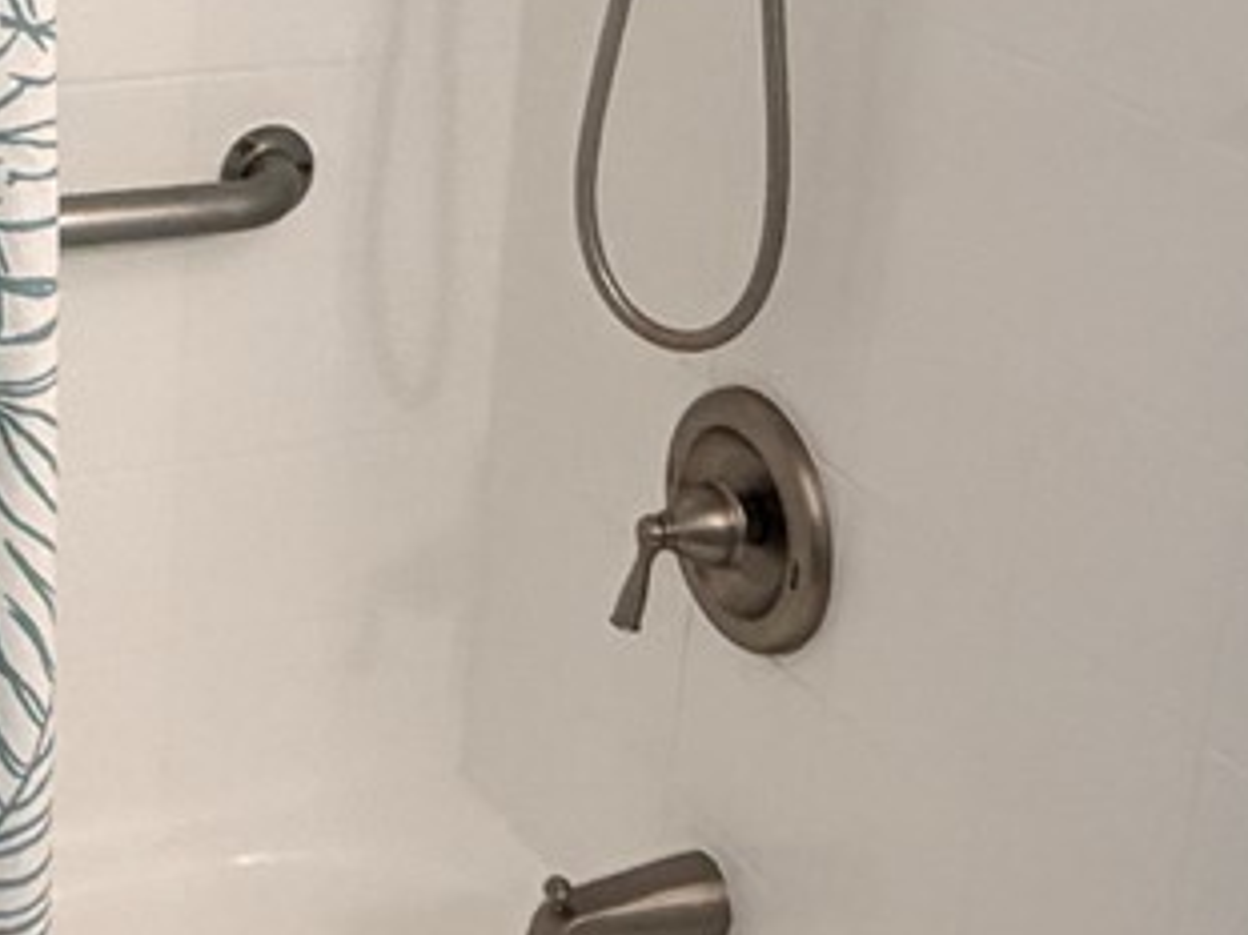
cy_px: -20
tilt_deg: -14.4
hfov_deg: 26.1
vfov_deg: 19.8
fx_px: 2595
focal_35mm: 72
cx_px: 120
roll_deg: -2.2
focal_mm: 2.22
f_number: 2.2
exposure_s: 1/60
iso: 250
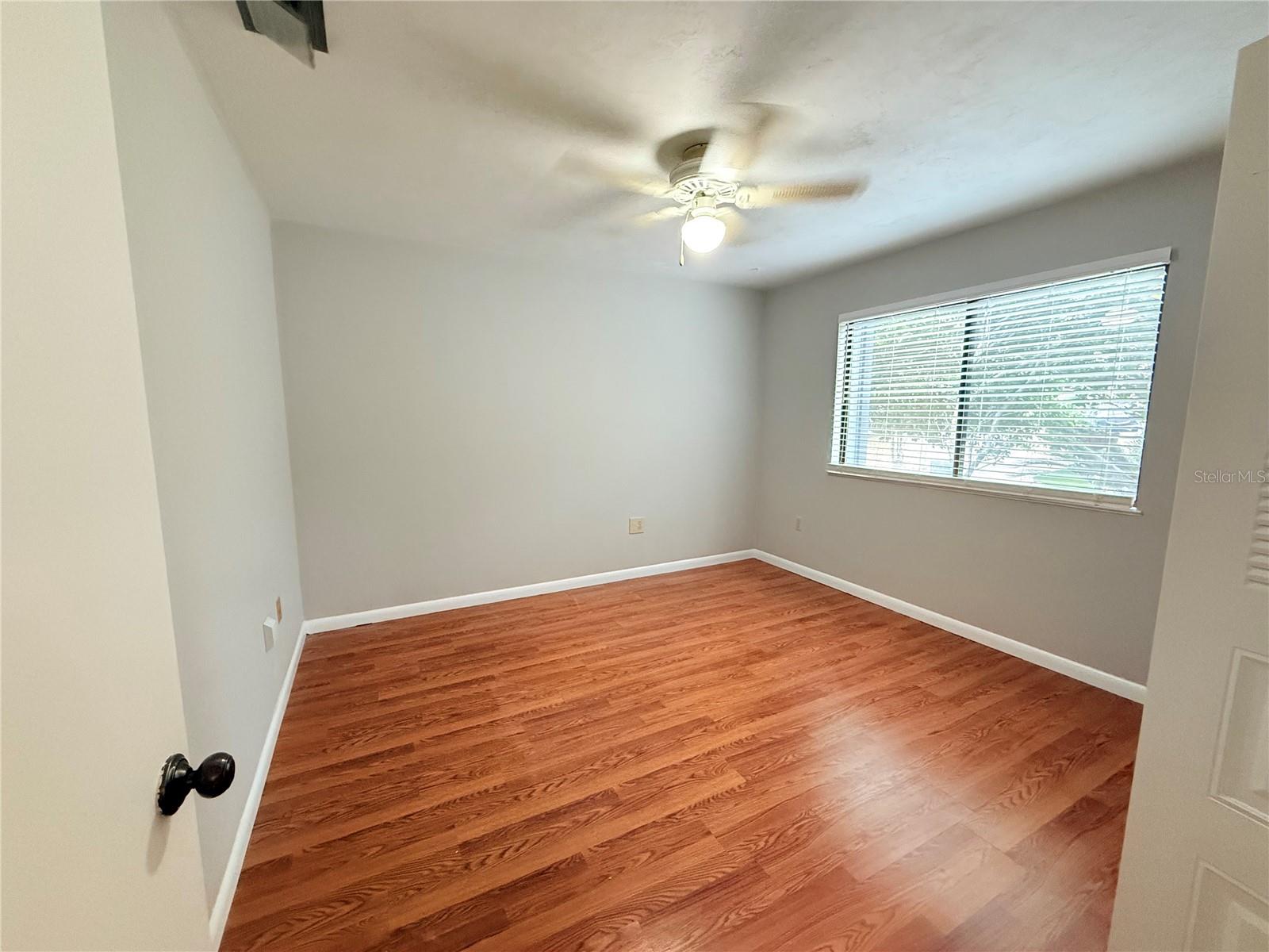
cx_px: 634
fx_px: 513
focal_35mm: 14
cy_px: 476
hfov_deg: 102.1
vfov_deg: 85.7
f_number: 2.2
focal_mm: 2.22
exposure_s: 1/60
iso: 800
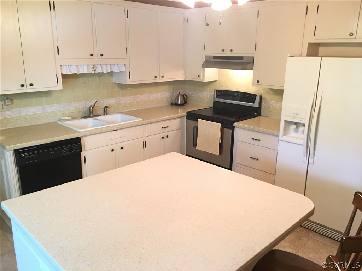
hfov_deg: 61.7
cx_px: 181
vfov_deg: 48.2
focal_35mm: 29
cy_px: 136
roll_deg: -1.3
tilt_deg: -14.1
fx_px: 303
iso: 64
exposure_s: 1/15
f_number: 2.2
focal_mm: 4.15
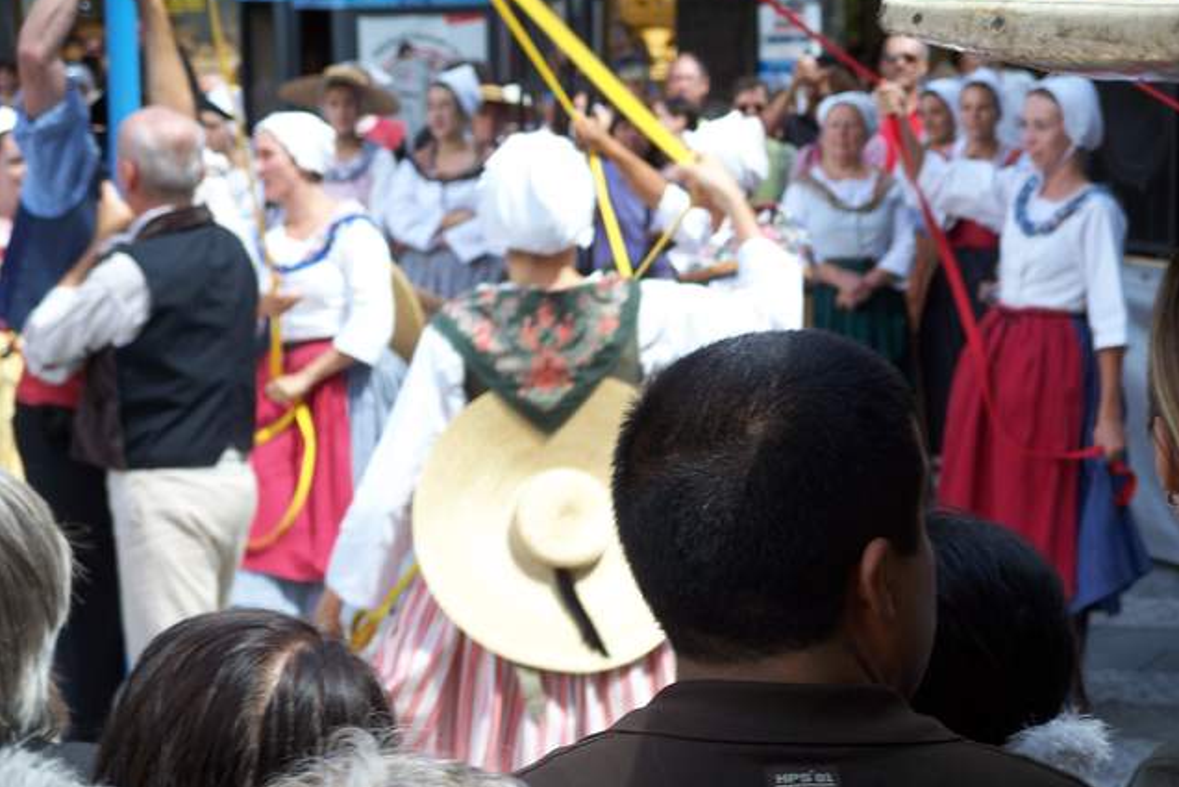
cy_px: 417
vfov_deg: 11.6
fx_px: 3865
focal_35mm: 118
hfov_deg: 17.3
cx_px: 590
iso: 64
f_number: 3.6
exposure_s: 1/125
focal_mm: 23.9
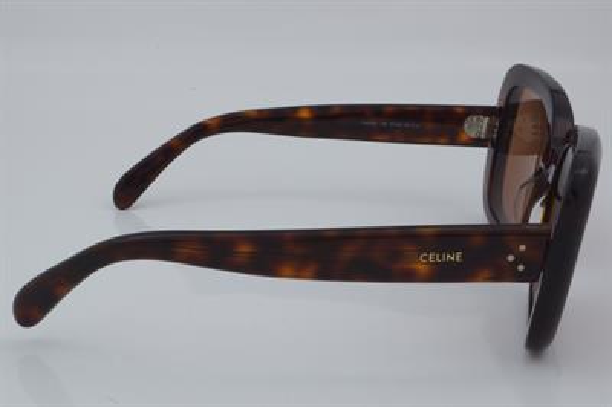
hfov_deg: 27.0
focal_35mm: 75
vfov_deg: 18.2
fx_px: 1274
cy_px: 204
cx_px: 306
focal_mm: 50
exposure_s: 1/4
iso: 100
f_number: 32
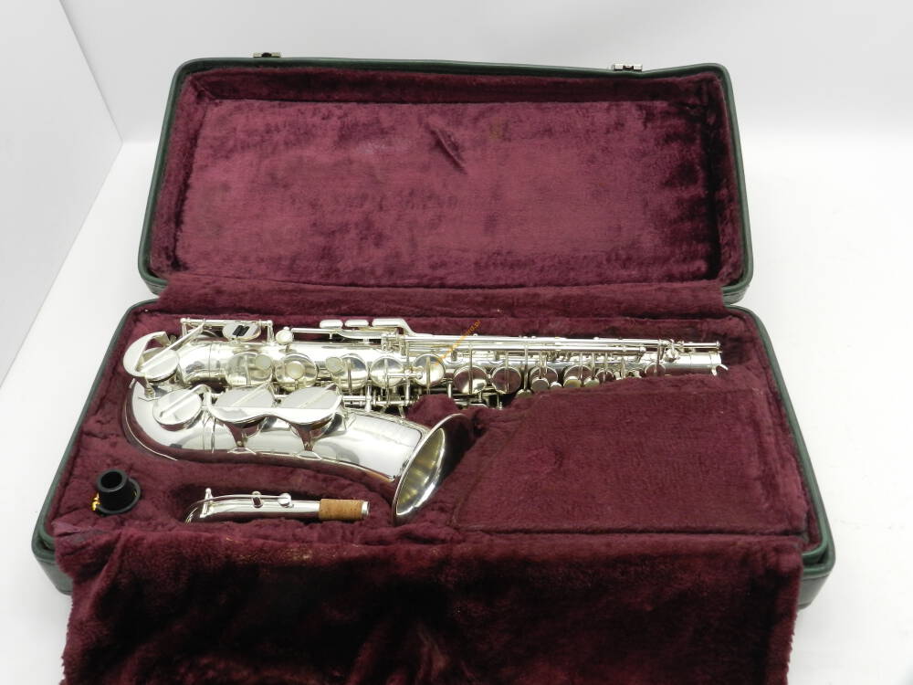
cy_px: 342
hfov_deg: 56.8
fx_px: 844
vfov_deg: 44.2
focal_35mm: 32
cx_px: 456
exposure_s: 1/30
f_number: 3.7
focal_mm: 5.6
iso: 400
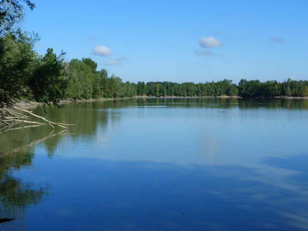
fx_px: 516
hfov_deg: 33.2
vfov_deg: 25.2
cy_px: 116
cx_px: 154
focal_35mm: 58
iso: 80
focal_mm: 10.5
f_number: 5.6
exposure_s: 1/400
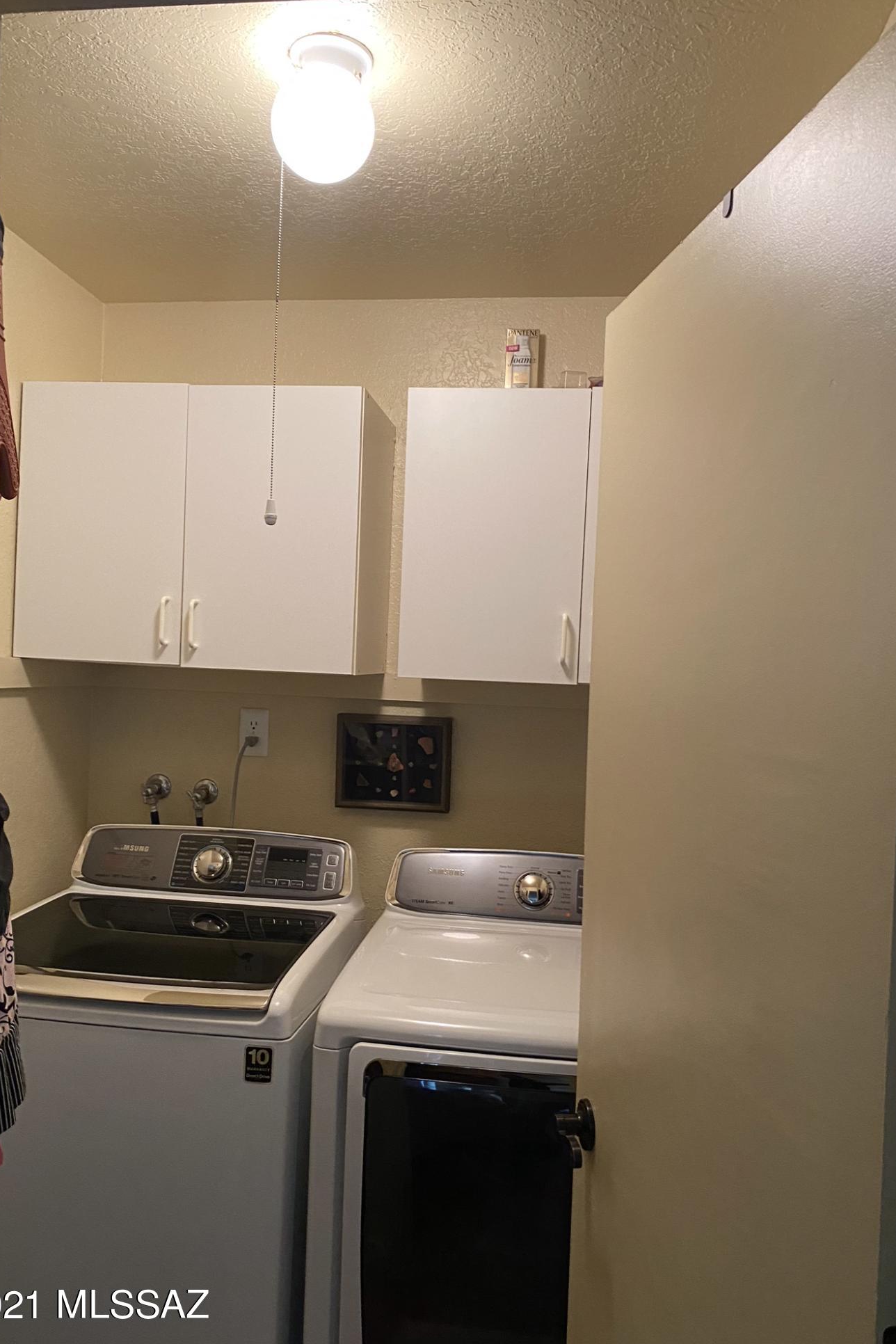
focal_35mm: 28
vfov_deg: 65.5
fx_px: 1045
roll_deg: -2.6
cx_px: 449
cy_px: 671
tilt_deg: -1.5
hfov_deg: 46.4
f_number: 1.8
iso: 250
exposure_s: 1/60
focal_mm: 4.25
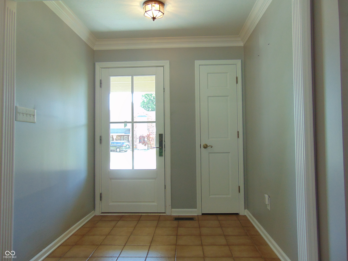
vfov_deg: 54.9
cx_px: 174
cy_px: 130
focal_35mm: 25
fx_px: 251
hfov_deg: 69.4
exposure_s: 1/30
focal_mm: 4.5
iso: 100
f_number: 3
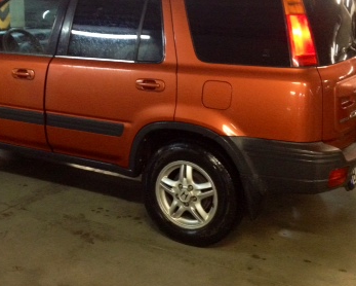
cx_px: 135
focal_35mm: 63
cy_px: 93
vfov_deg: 24.1
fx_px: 664
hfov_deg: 29.9
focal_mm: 4.28
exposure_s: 1/20
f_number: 2.4
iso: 250
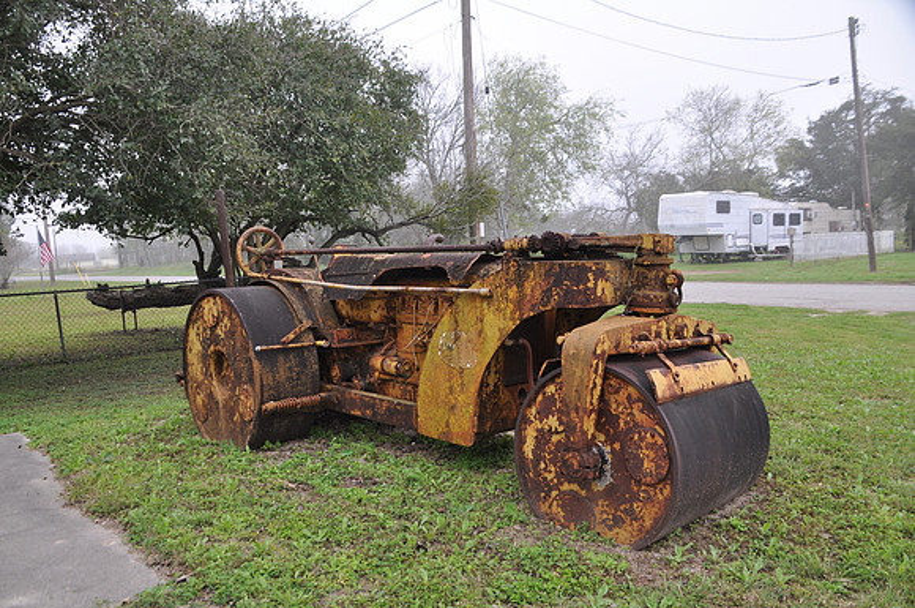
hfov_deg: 67.5
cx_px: 458
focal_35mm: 27
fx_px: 685
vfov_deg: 47.8
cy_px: 304
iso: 200
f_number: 6.3
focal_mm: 18
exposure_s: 1/40
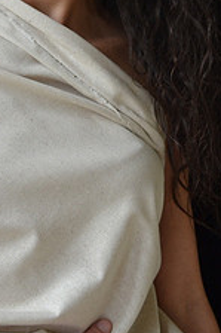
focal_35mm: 101
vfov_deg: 19.9
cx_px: 39
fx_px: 931
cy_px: 54
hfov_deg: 13.5
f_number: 5
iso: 400
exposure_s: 1/80
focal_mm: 26
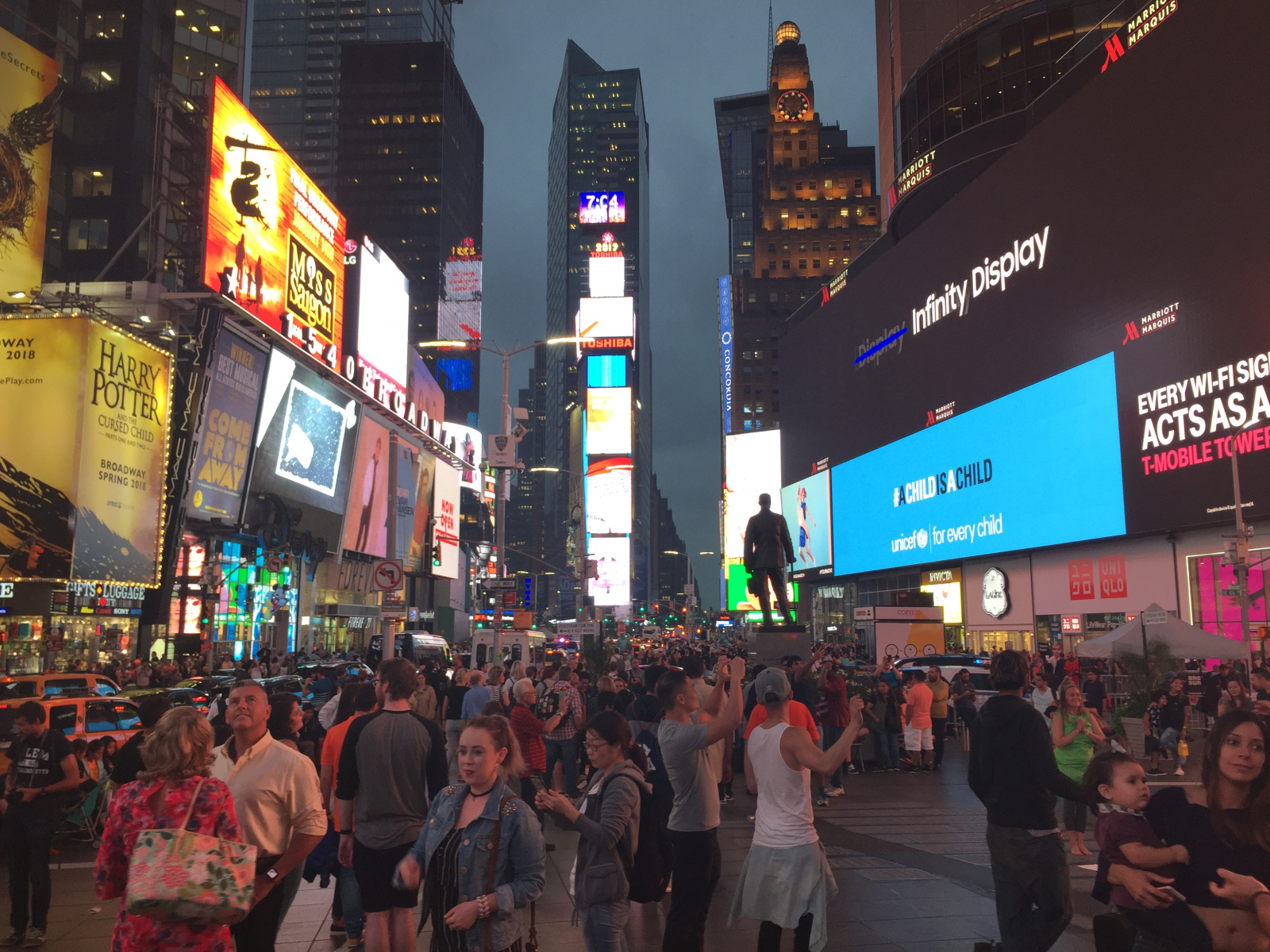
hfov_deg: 61.7
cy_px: 476
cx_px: 635
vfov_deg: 48.2
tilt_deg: +7.7
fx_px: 1064
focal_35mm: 29
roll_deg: -0.6
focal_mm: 4.15
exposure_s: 1/60
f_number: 2.2
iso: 32
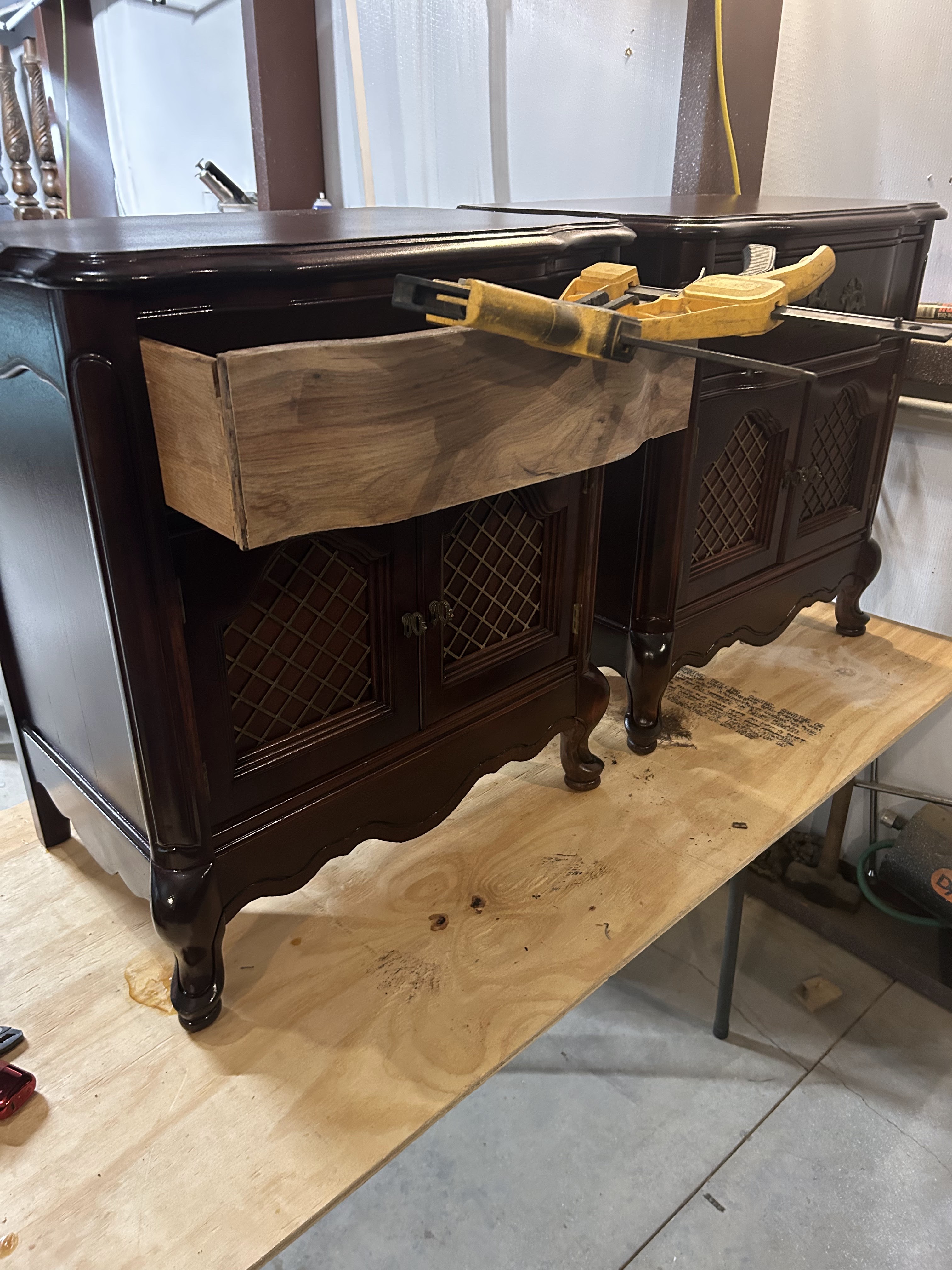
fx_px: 953
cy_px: 635
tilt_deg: -27.4
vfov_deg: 67.3
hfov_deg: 53.1
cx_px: 476
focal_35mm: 26
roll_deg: -1.1
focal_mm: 5.7
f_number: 1.5
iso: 640
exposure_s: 1/40
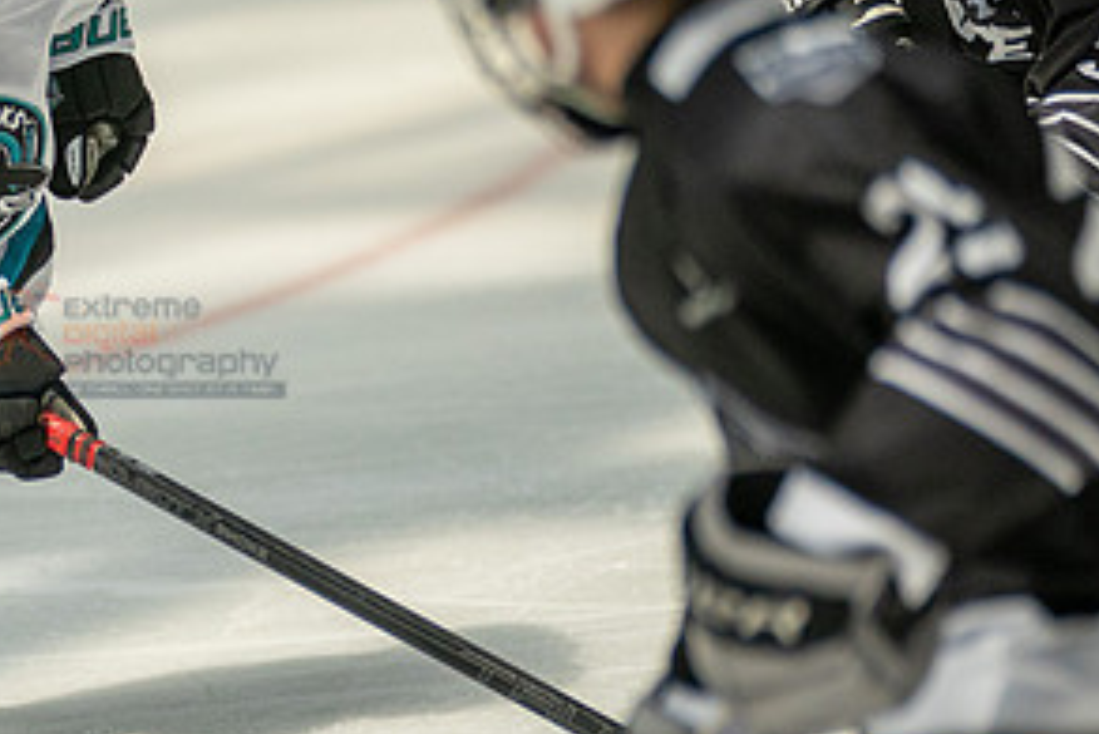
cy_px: 361
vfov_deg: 2.6
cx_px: -263
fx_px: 16370
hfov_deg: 3.8
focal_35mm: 536
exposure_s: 1/10000
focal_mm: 197
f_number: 3.2
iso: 1600
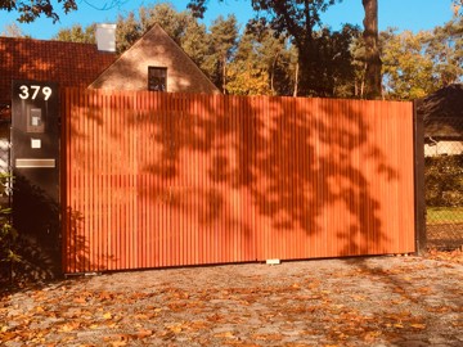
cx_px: 232
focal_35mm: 29
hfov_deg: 61.7
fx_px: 388
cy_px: 174
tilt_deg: +0.3
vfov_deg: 48.2
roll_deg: +0.2
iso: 25
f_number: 2.2
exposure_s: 1/668
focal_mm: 4.15
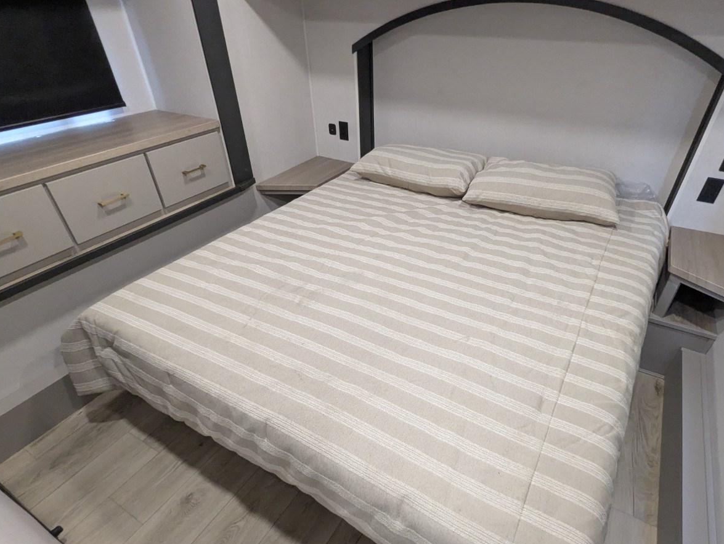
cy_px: 313
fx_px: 398
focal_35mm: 19
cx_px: 384
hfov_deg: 84.5
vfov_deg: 68.4
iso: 656
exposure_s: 1/104
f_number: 2.2
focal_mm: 2.35
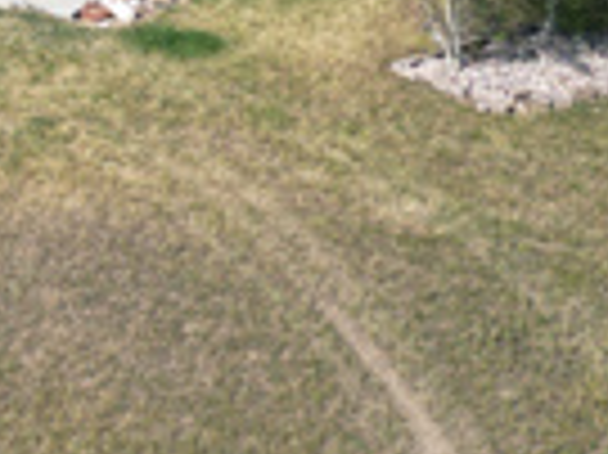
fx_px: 2001
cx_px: -167
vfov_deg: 11.8
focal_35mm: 114
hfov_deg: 16.4
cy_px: -409
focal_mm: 6.72
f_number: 1.7
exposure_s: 1/2000
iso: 100
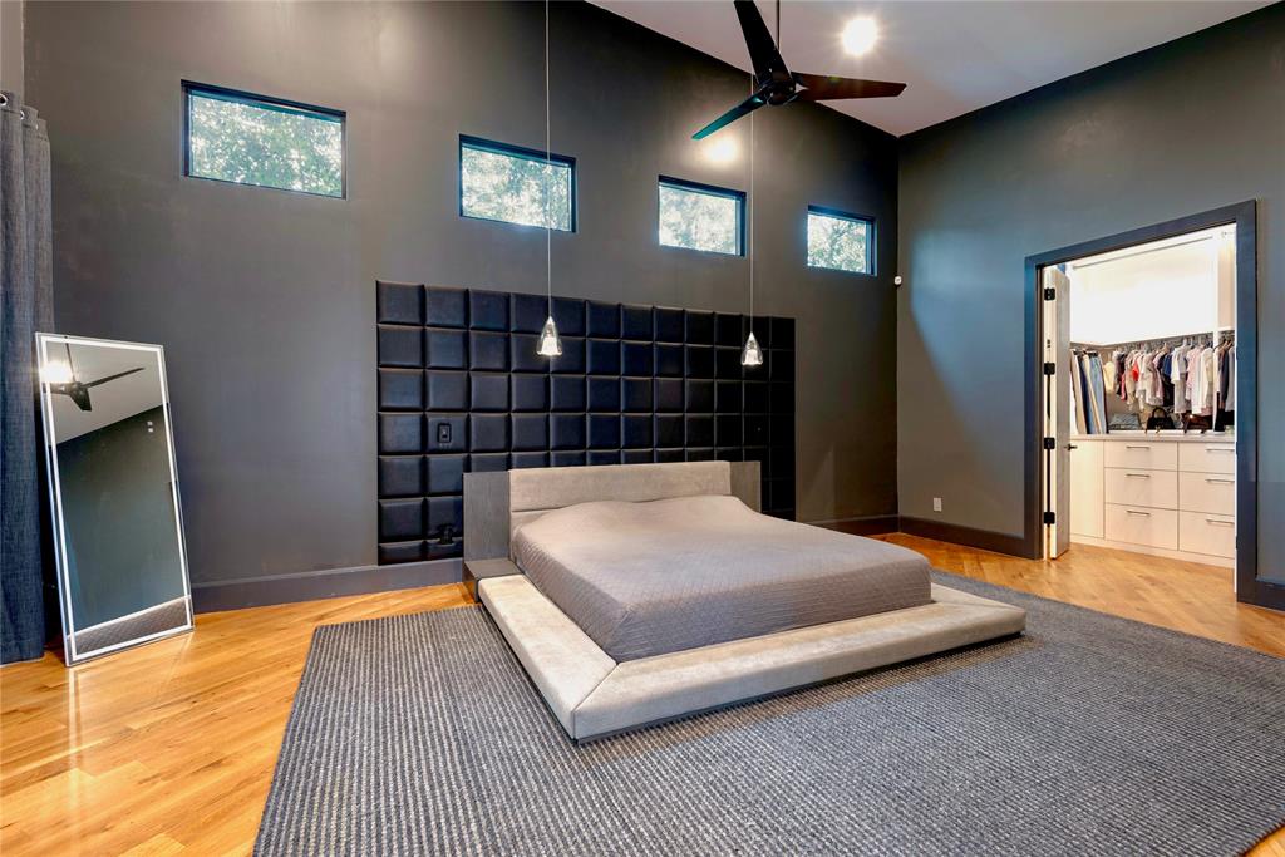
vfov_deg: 73.8
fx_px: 571
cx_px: 642
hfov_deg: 96.7
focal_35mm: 16
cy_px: 428
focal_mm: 16
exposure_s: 2.5
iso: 100
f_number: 7.1
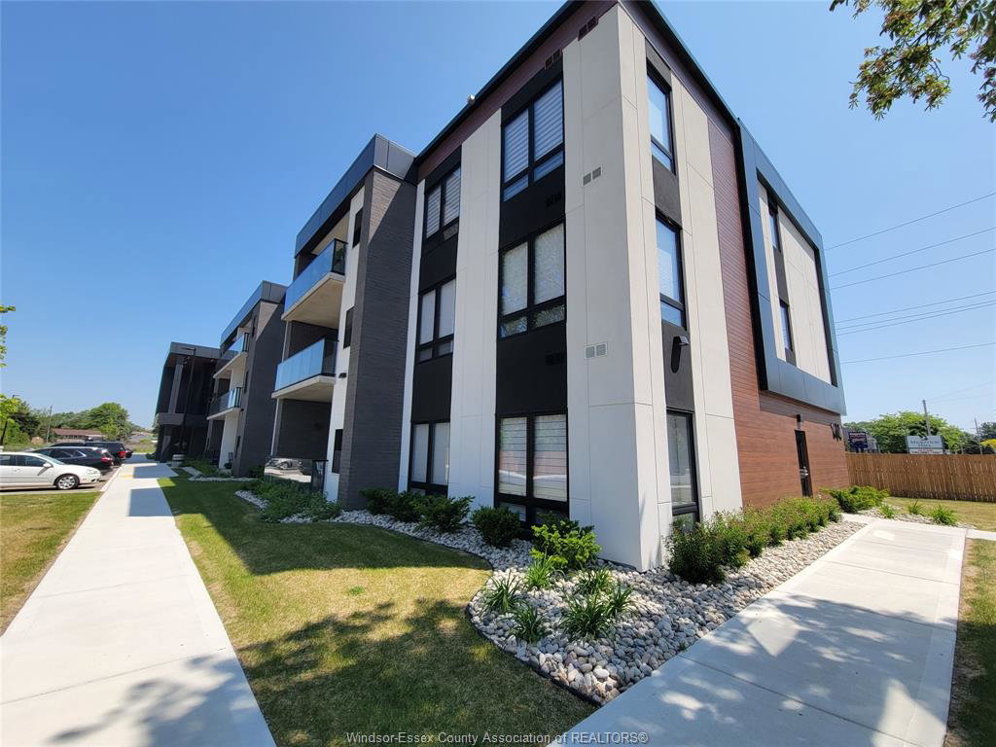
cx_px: 498
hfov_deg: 106.2
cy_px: 374
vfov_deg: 89.9
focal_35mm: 13
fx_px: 374
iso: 50
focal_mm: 2.2
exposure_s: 1/1433
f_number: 2.2
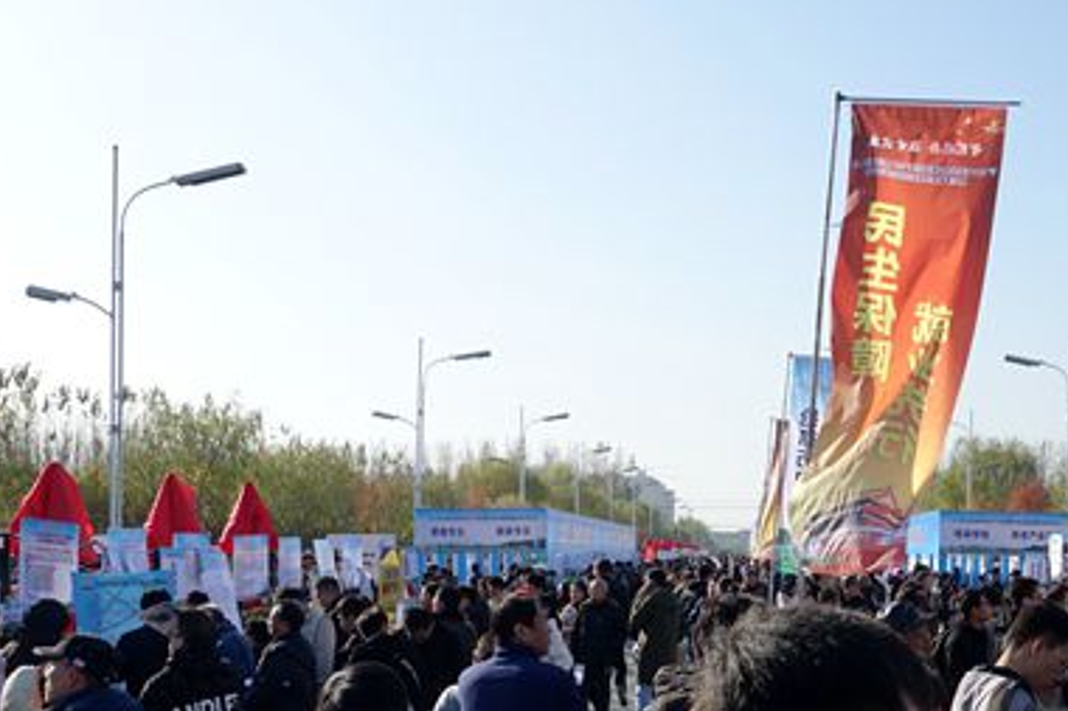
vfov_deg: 24.3
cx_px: 750
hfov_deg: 35.7
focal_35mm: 55
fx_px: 1631
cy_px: 531
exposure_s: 1/640
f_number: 4
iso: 100
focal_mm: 10.59
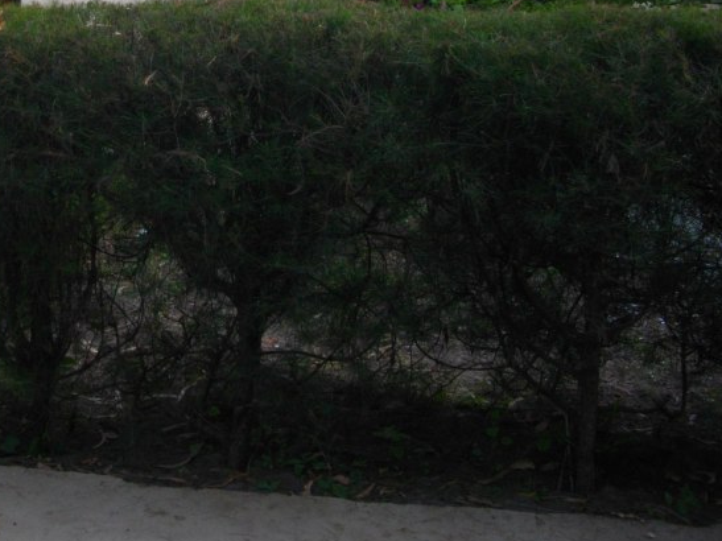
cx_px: 49
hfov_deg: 31.4
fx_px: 1209
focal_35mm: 58
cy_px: 63
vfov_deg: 24.6
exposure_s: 1/125
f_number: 2.9
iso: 133
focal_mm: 5.7
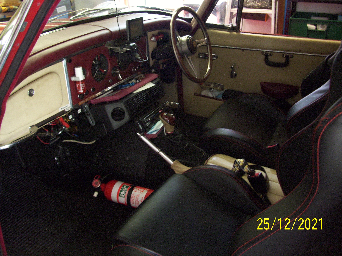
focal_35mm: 34
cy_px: 128
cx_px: 171
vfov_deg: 41.8
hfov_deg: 54.0
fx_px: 336
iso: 160
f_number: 2.9
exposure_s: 1/8
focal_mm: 5.7
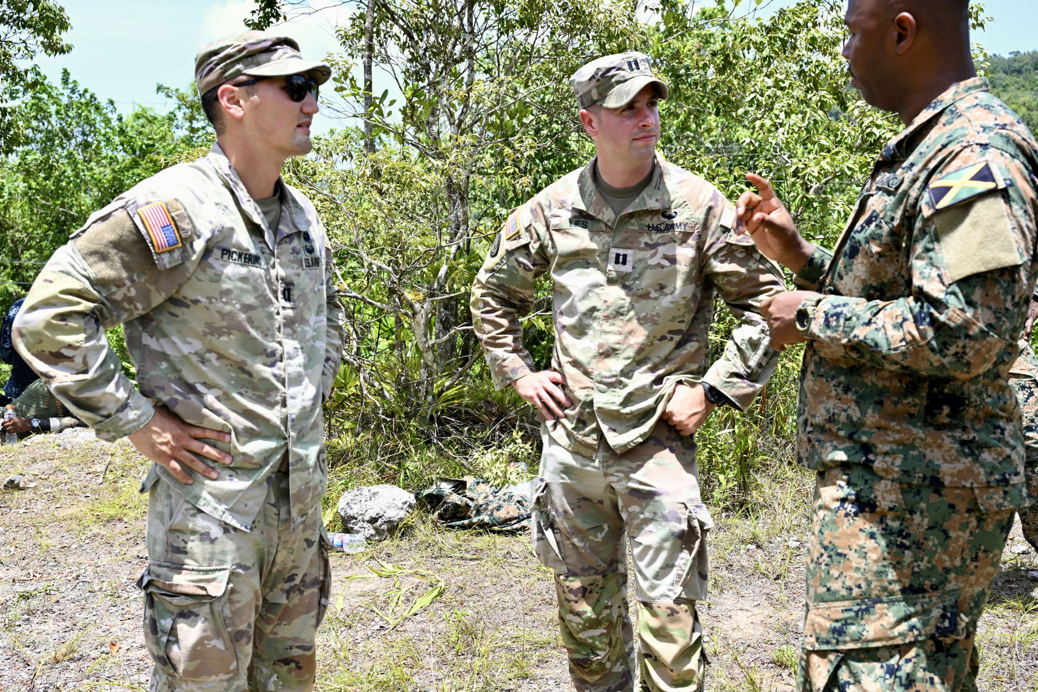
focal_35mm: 39
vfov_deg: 34.2
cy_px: 346
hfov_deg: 49.6
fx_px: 1124
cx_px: 519
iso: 100
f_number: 6.3
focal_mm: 39
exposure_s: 1/160
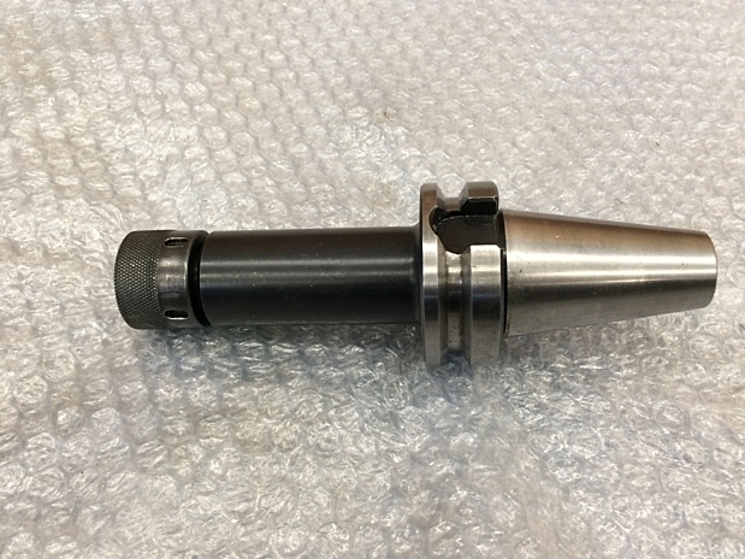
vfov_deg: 46.8
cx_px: 378
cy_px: 276
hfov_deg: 60.0
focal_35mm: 30
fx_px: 646
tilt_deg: -58.7
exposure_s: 1/30
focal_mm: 4.15
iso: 80
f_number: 2.2
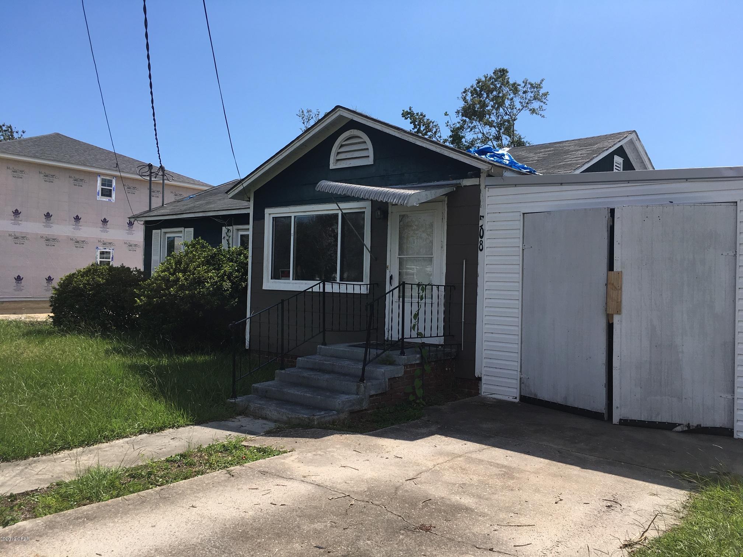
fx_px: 622
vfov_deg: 48.2
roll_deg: -2.2
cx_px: 372
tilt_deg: +0.0
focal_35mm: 29
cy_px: 278
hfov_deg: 61.7
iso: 25
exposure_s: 1/1876
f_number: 2.2
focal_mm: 4.15
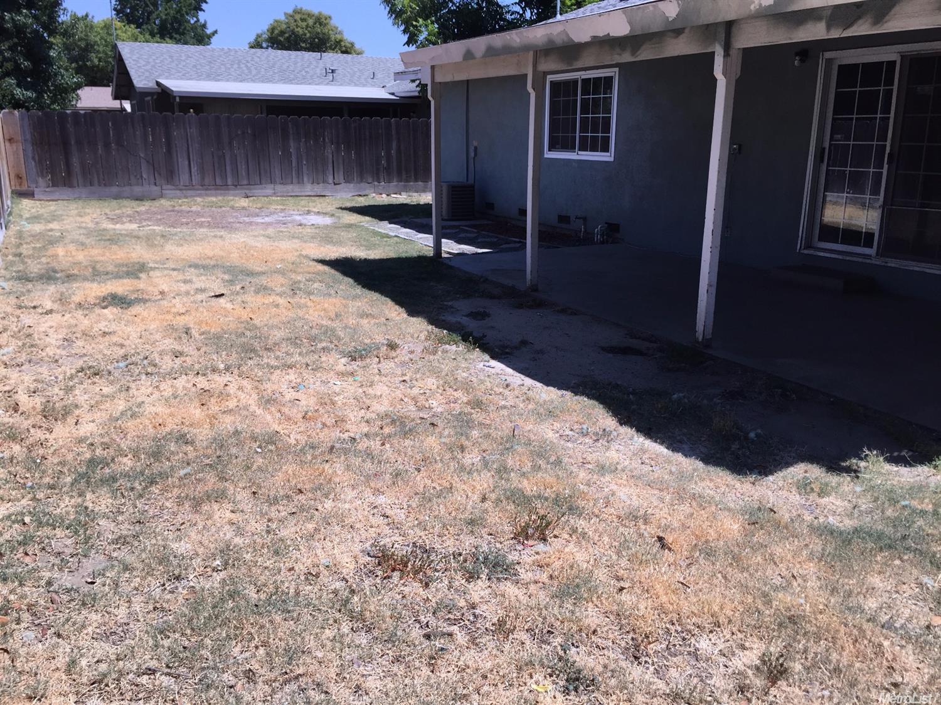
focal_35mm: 29
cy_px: 352
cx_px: 470
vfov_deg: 48.2
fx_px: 788
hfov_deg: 61.7
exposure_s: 1/1647
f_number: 2.2
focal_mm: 4.15
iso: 32
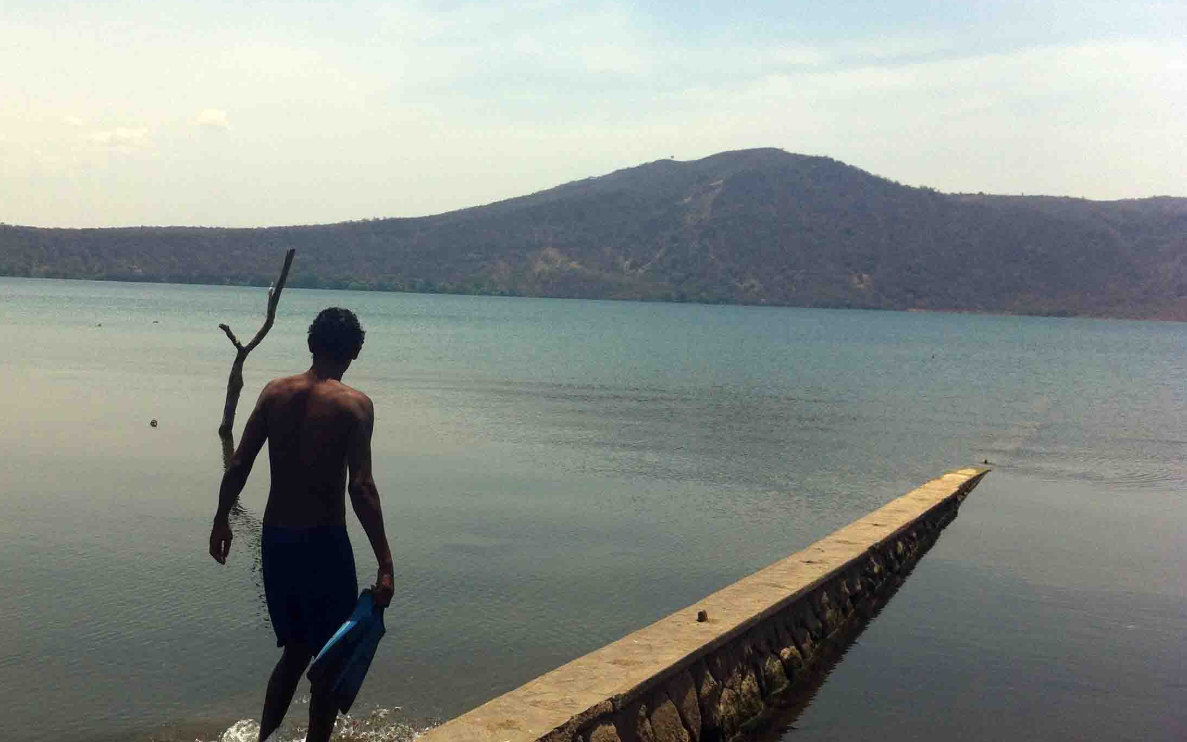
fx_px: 1423
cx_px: 491
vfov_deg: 29.2
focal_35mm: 44
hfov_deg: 45.1
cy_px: 373
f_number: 2.8
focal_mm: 3.85
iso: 80
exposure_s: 1/2320
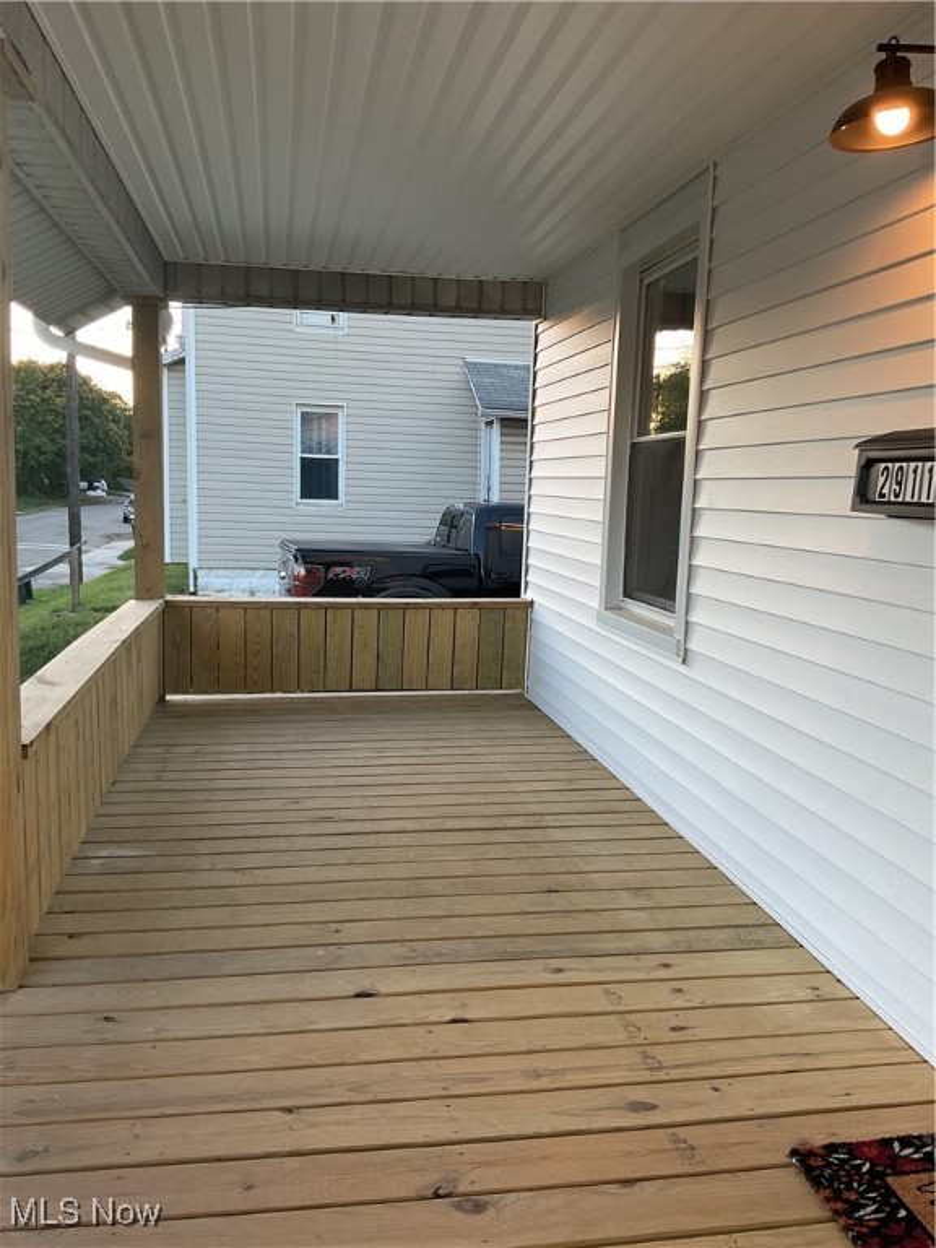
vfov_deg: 61.7
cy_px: 624
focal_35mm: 29
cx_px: 468
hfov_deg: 48.2
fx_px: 1046
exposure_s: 1/120
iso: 40
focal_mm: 3
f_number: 1.8
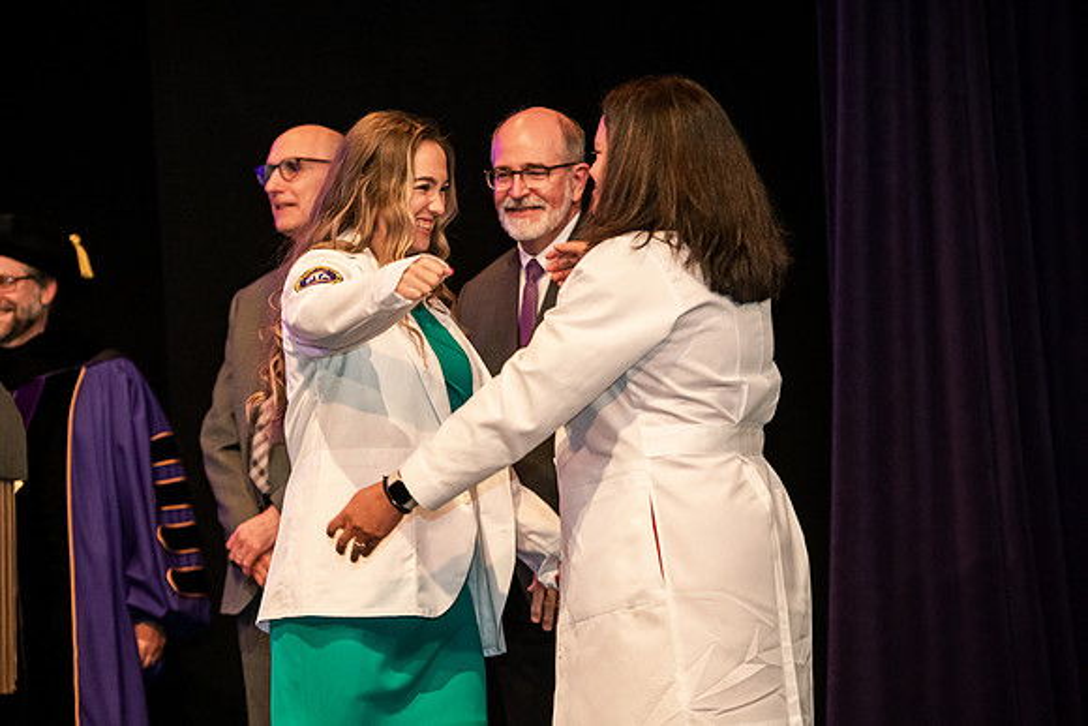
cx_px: 544
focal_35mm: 130
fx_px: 3930
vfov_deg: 10.6
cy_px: 363
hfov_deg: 15.8
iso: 3200
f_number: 3.5
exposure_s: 1/200
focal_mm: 130
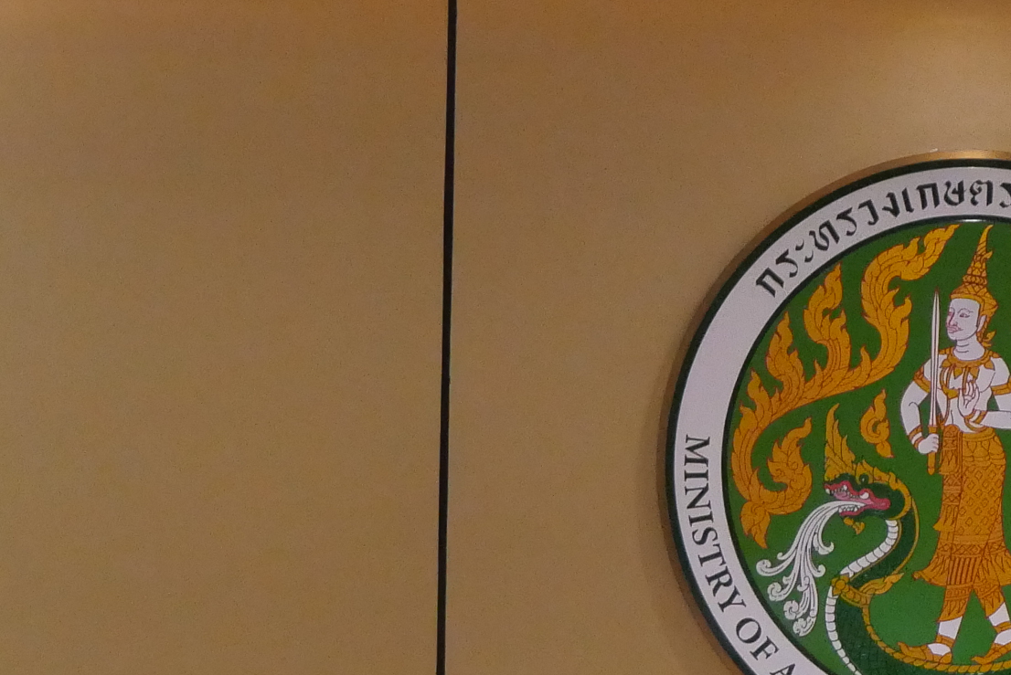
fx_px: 11690
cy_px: 1132
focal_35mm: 416
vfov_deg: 3.3
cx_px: 1177
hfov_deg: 4.9
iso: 2500
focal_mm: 60
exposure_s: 1/80
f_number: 5.6
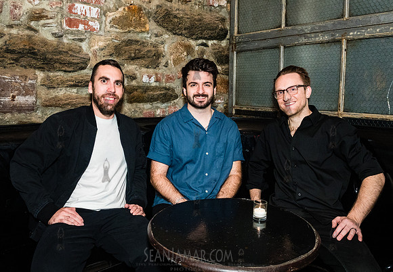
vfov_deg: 44.7
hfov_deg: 61.4
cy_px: 123
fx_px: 331
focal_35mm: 30
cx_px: 192
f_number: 5
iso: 8000
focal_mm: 24
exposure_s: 1/200
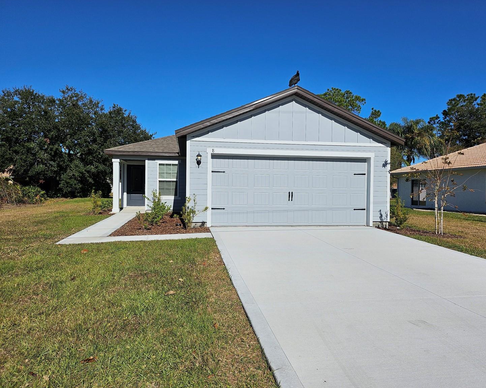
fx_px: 374
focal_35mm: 26
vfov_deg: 54.9
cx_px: 253
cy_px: 191
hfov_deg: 66.0
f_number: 1.8
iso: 50
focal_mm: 5
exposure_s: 1/9871
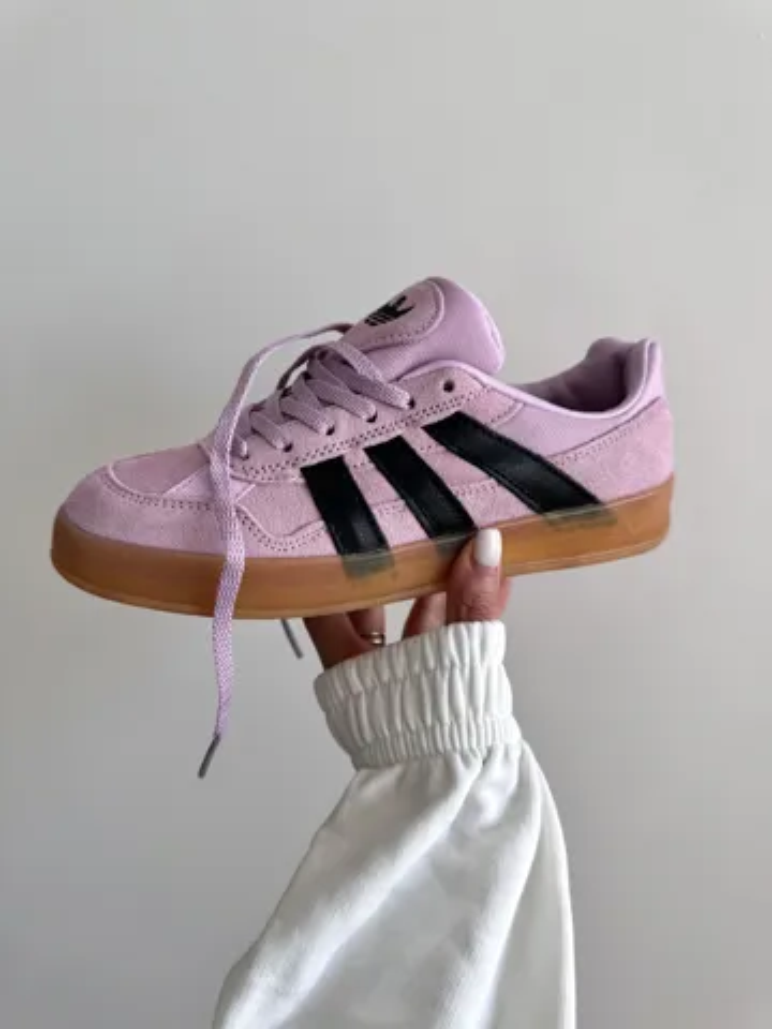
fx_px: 714
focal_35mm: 24
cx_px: 386
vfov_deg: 71.6
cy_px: 514
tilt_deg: -16.5
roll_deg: +0.5
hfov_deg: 56.8
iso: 64
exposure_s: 1/218
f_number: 1.78
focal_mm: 6.76
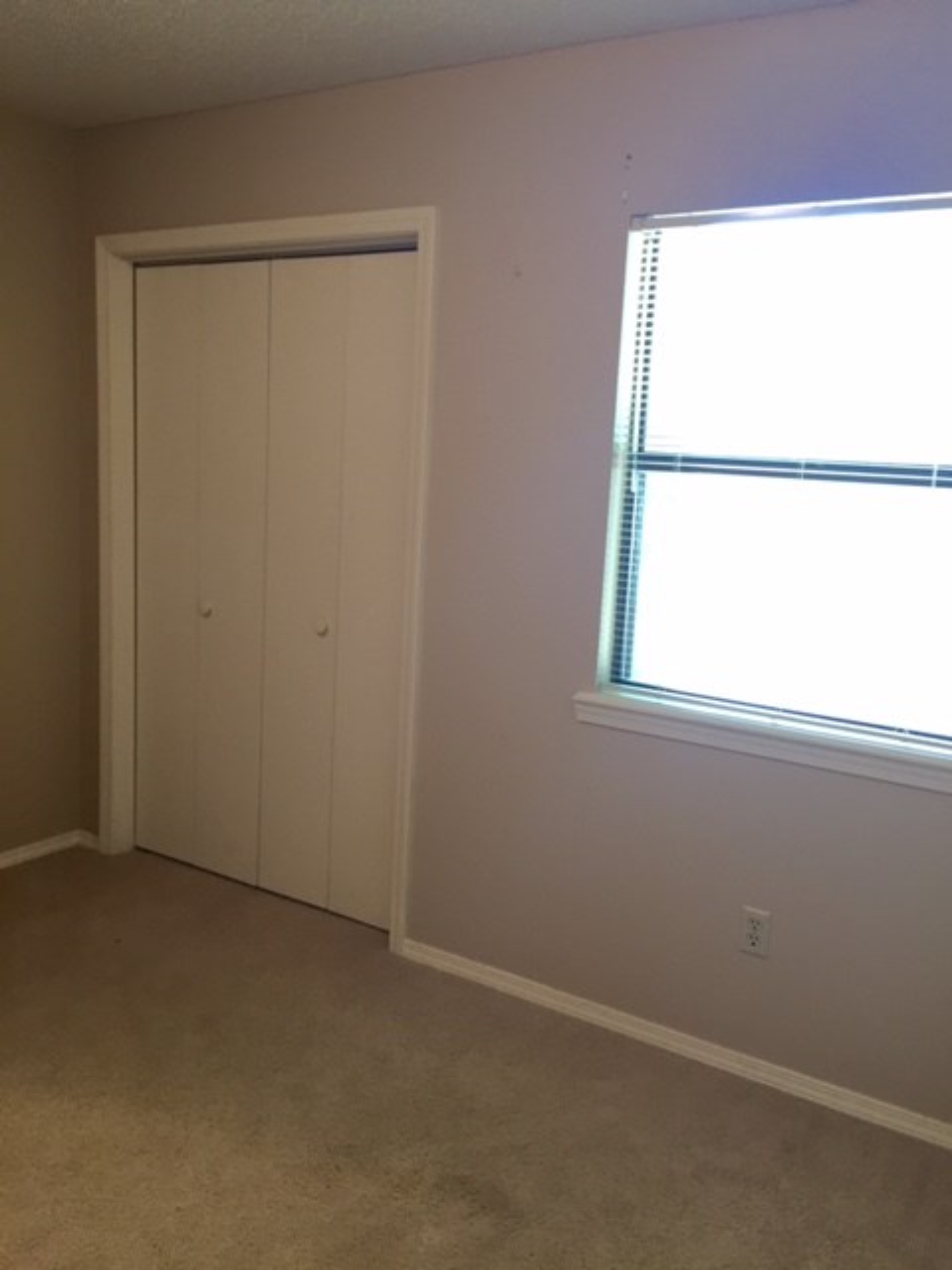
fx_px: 1063
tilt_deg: -7.1
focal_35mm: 29
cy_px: 635
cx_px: 476
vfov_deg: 61.7
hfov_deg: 48.2
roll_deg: -3.0
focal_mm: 4.15
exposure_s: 1/30
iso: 80
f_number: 2.2
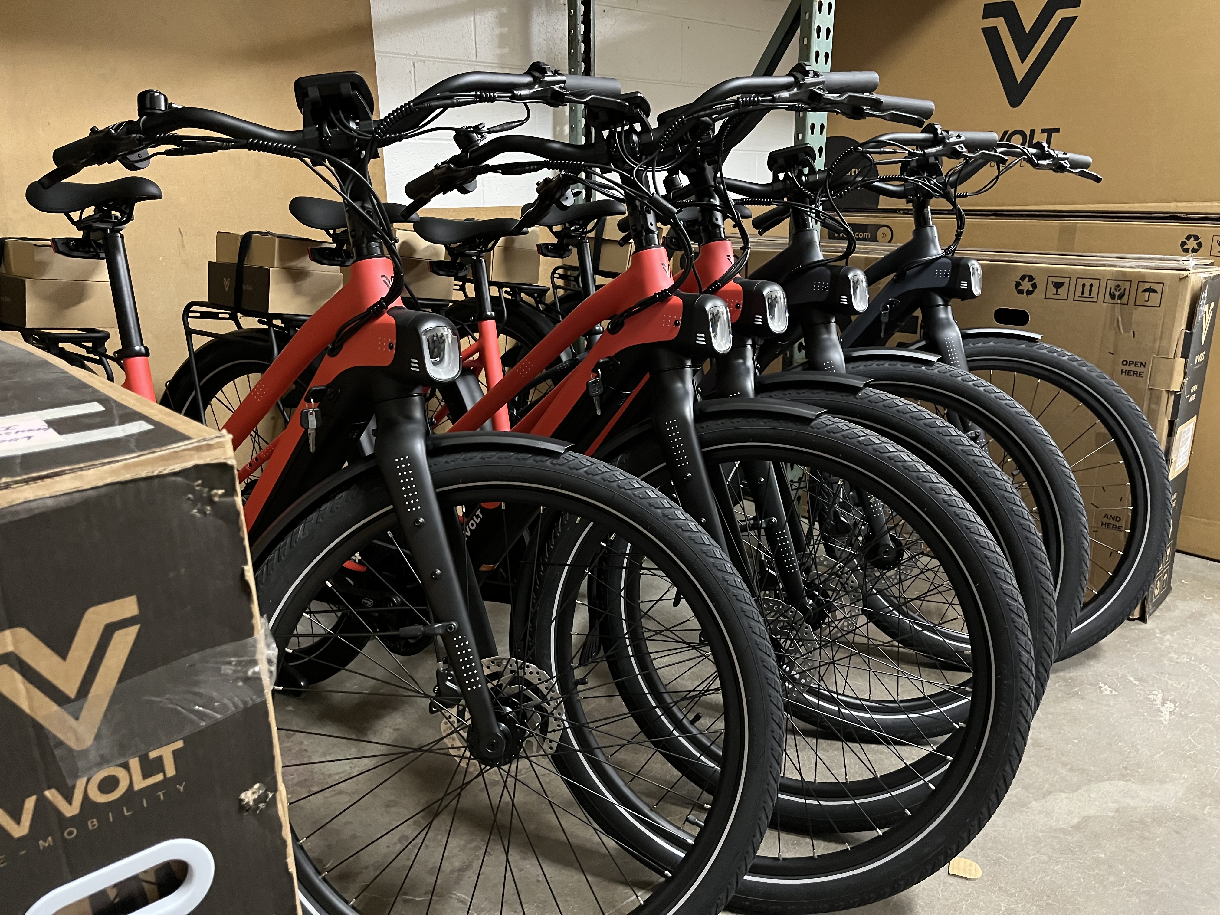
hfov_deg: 67.3
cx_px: 610
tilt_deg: -16.0
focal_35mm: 26
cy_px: 458
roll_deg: +0.1
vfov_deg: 53.1
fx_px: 916
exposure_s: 1/30
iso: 640
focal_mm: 5.1
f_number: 1.6
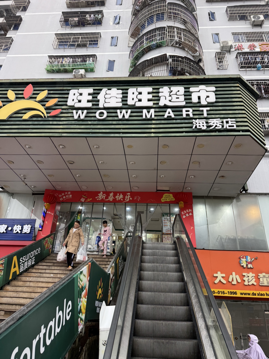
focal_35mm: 24
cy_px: 180
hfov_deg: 56.8
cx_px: 134
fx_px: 249
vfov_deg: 71.6
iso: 64
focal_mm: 6.76
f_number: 1.78
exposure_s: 1/121
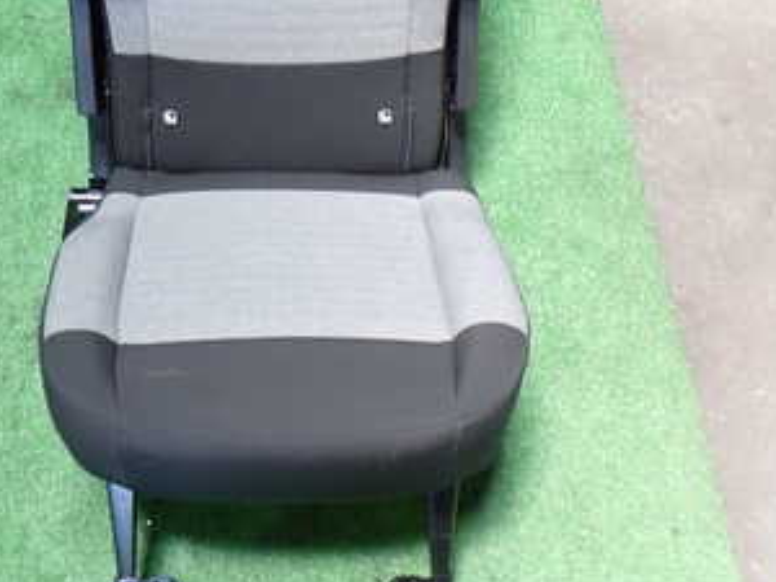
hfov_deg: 34.1
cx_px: 261
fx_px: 1255
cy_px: 80
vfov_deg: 25.4
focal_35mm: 56
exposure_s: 1/50
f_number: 2.2
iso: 200
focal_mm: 5.05
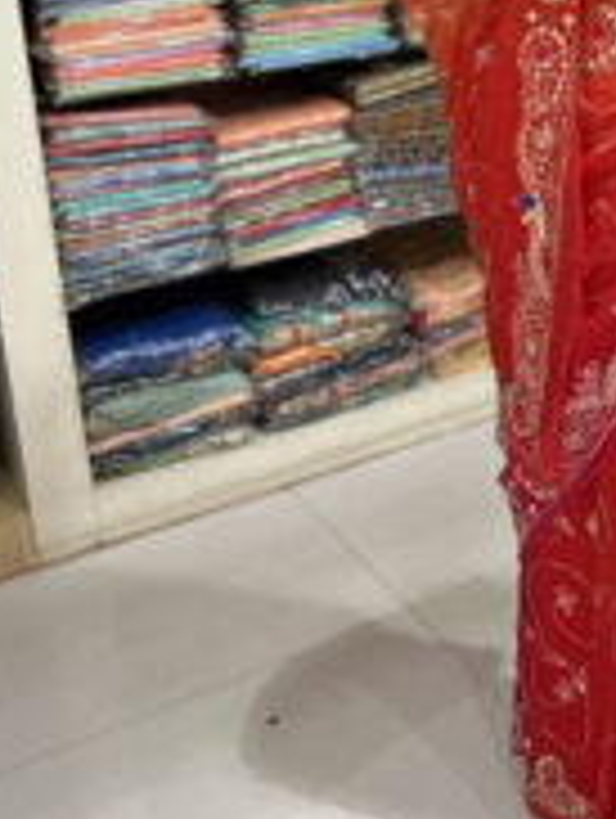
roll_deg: +2.9
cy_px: 122
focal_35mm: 57
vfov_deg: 32.5
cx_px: 652
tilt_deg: -11.7
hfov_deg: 24.3
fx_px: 1349
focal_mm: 5.7
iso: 80
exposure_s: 1/100
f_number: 1.5
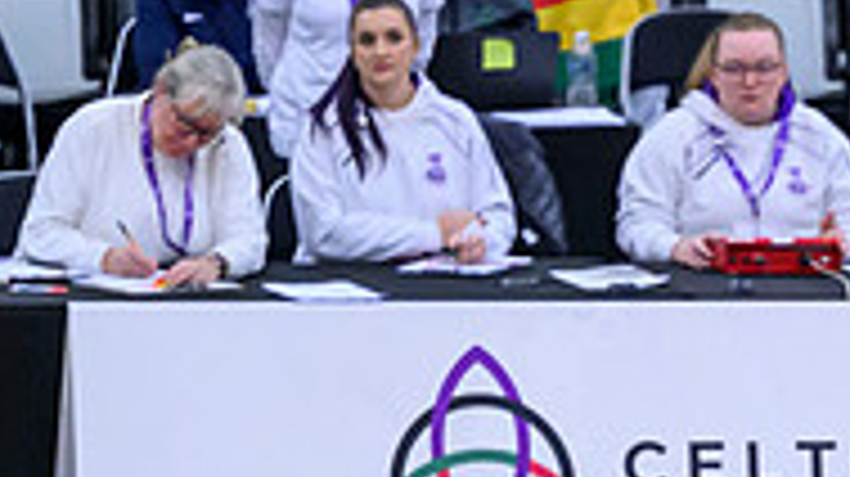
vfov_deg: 1.7
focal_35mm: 706
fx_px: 15901
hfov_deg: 3.1
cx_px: 1201
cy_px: 1074
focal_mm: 160
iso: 4000
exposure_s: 1/1000
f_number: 3.2
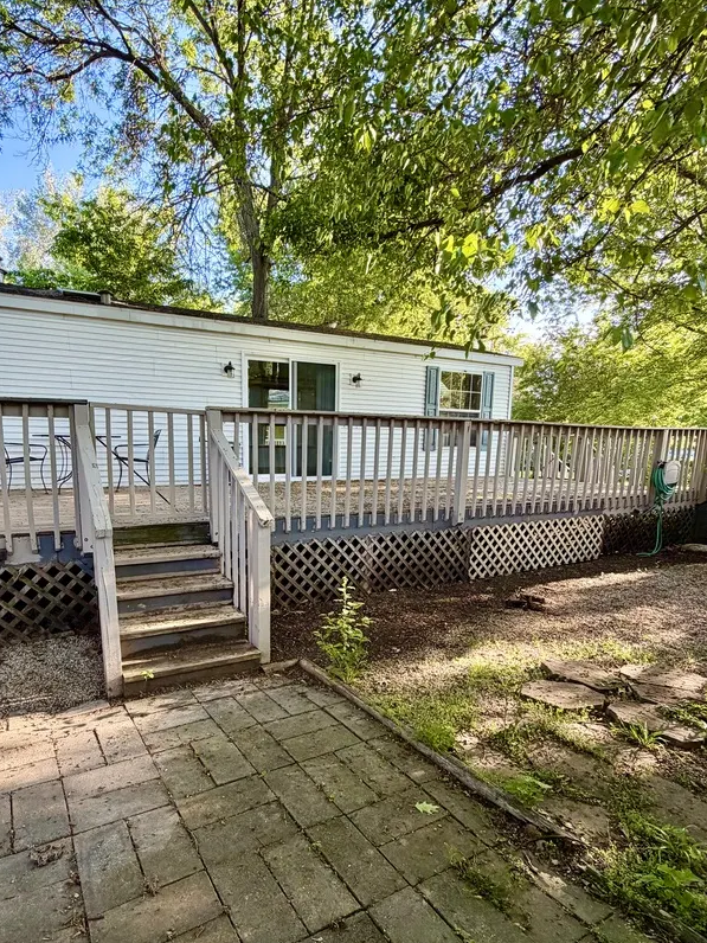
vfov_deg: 84.2
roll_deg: -0.8
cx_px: 294
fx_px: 517
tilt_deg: -10.1
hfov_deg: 68.2
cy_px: 534
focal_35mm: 19
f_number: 2.2
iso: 100
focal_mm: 2.22
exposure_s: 1/121
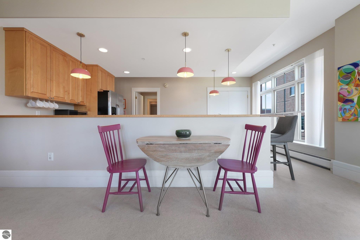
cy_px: 120
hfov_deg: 104.2
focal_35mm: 14
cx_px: 180
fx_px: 140
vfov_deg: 81.3
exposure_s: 1/40
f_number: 11
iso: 2000
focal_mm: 14
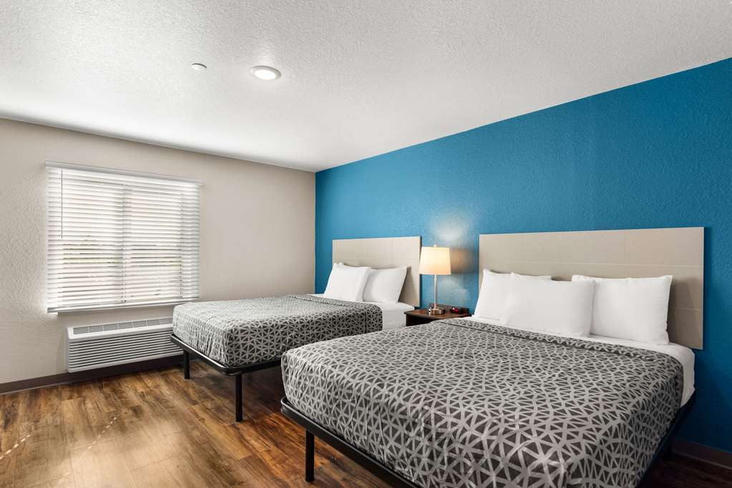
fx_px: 366
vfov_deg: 67.4
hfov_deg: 90.0
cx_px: 366
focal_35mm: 18
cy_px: 244
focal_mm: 12
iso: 320
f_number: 6.3
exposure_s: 1/8
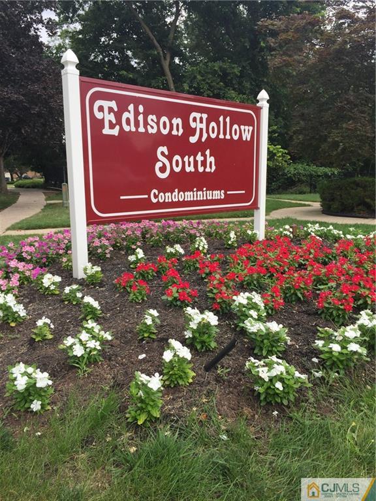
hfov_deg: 48.2
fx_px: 420
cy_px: 250
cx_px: 188
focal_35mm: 29
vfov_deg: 61.7
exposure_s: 1/1236
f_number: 2.2
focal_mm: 4.15
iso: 32
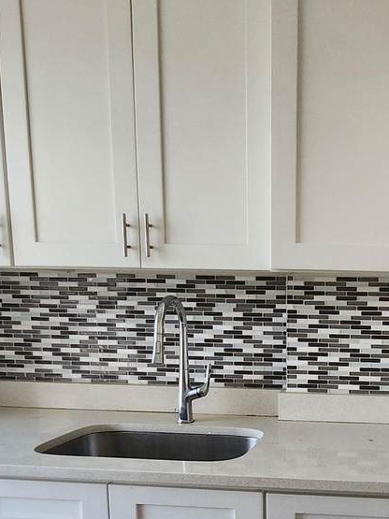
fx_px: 450
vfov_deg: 56.2
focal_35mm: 30
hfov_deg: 42.3
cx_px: 362
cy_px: 406
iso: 100
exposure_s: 1/60
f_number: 2.2
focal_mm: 1.7
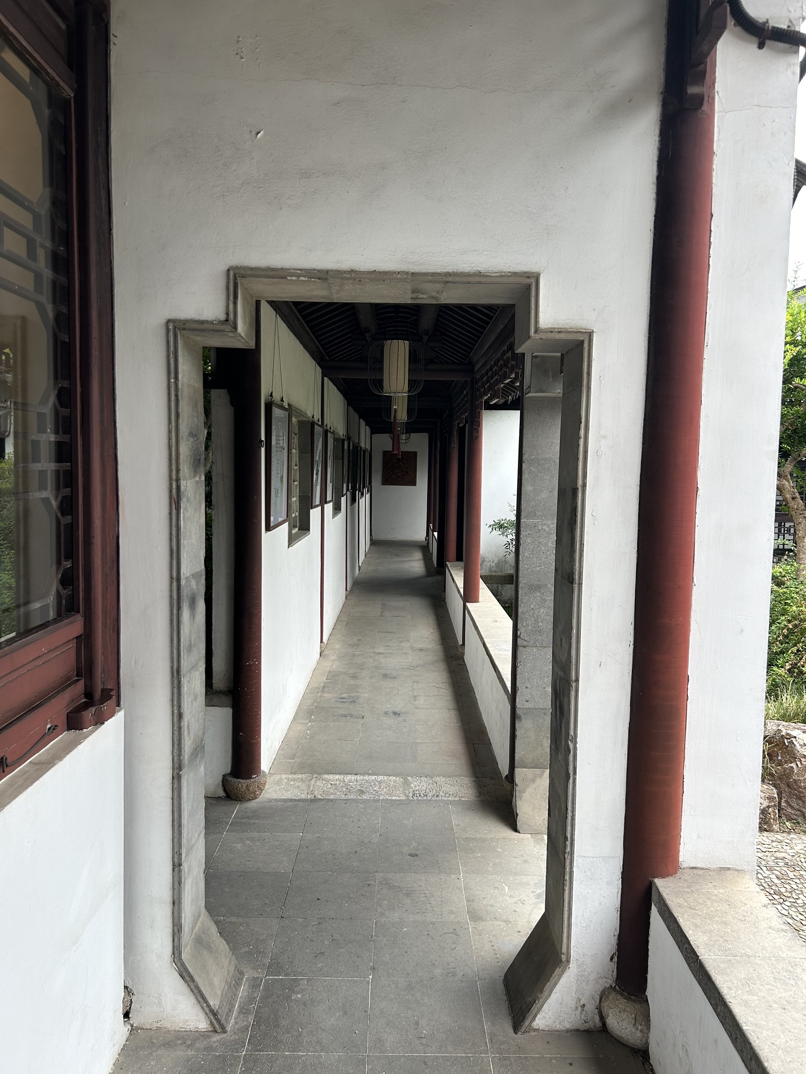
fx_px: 807
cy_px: 537
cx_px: 403
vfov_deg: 67.3
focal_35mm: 26
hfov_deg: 53.1
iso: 50
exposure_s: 1/723
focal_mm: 5.7
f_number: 1.5
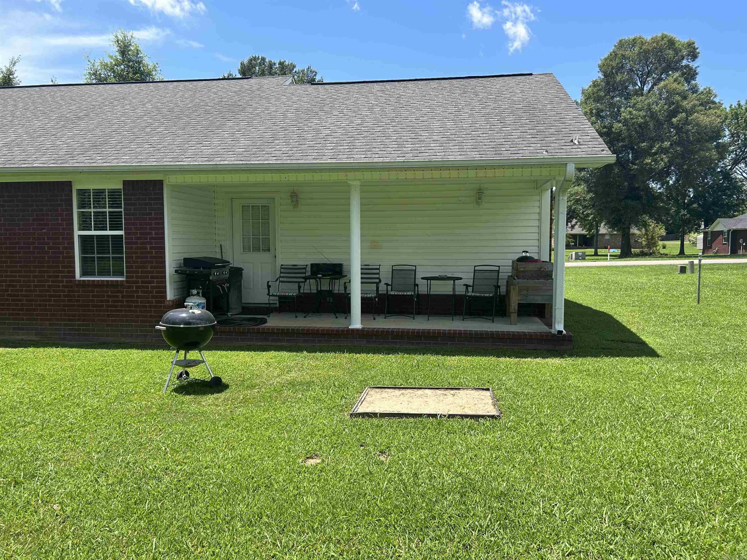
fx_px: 561
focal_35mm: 26
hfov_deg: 67.3
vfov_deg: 53.1
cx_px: 374
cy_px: 280
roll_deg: +1.8
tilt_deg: -3.4
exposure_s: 1/2252
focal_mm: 5.7
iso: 50
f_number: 1.5
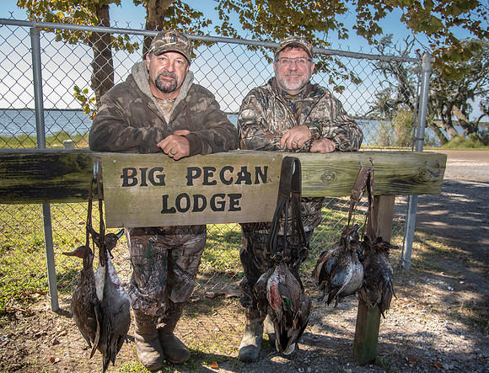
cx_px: 256
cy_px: 196
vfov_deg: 50.7
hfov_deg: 63.6
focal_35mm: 28
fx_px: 394
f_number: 6.3
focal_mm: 24
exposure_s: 1/200
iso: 125
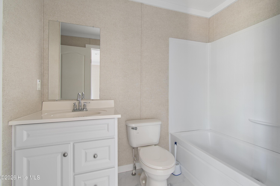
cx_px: 140
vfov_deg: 77.3
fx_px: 117
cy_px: 93
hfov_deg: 100.4
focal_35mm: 15
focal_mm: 10
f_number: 4.5
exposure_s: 3
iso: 100
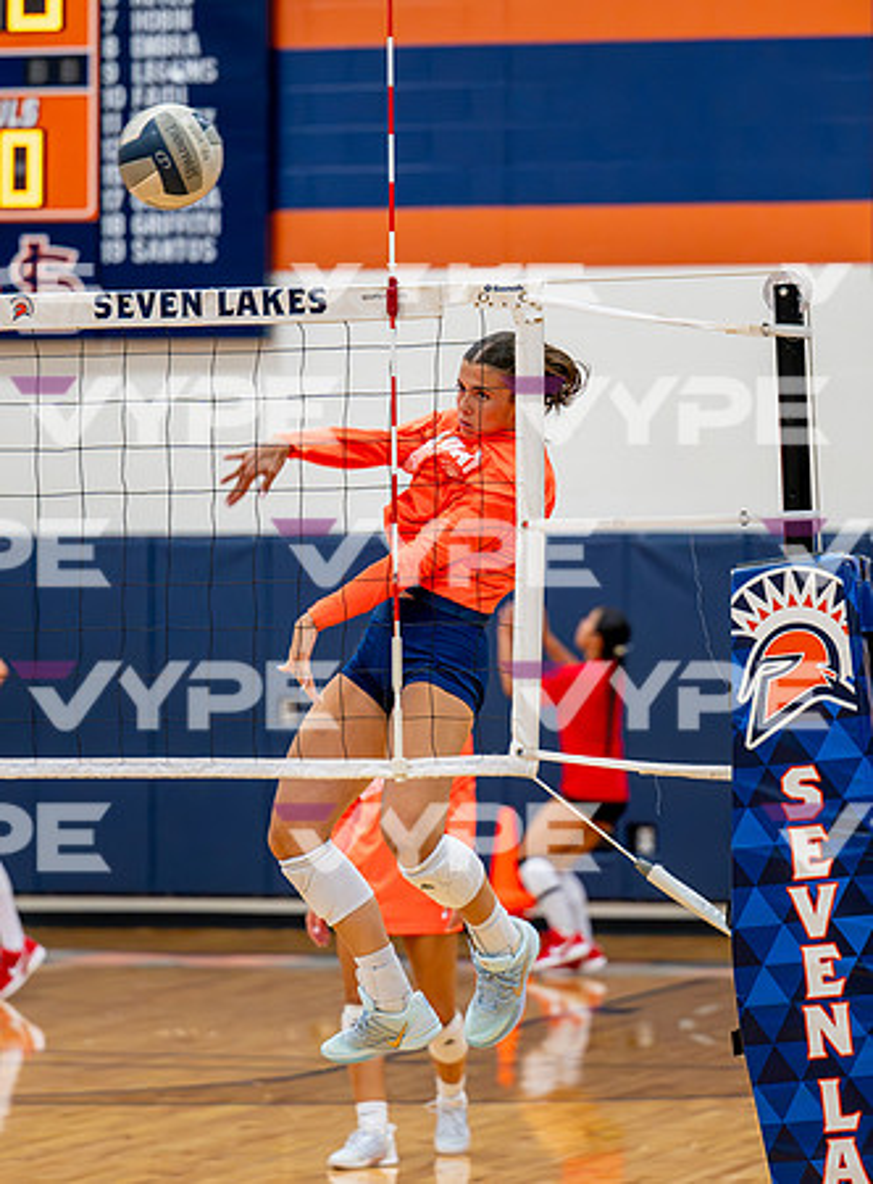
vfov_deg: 11.3
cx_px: 436
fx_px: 6001
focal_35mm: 177
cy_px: 592
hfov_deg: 8.3
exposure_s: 1/800
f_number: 2.8
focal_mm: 120
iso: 2200
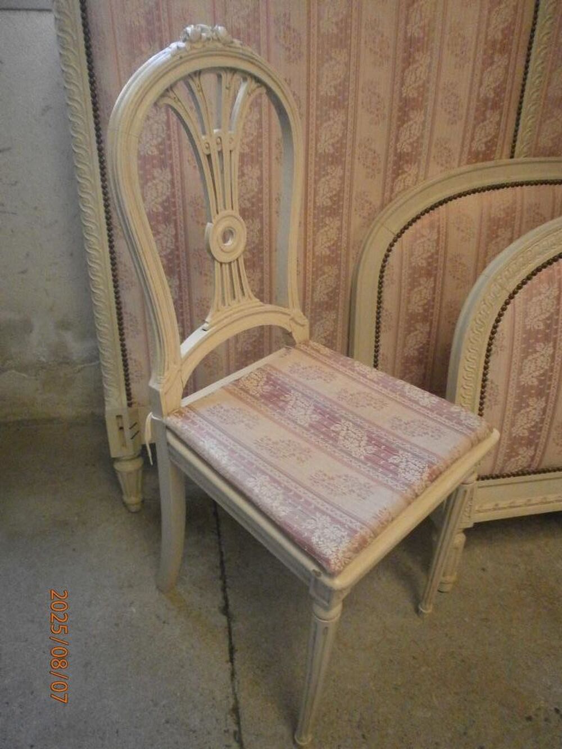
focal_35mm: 27
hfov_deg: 51.4
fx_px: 584
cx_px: 281
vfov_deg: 65.3
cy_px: 374
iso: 800
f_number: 2.9
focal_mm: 4.8
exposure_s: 1/60
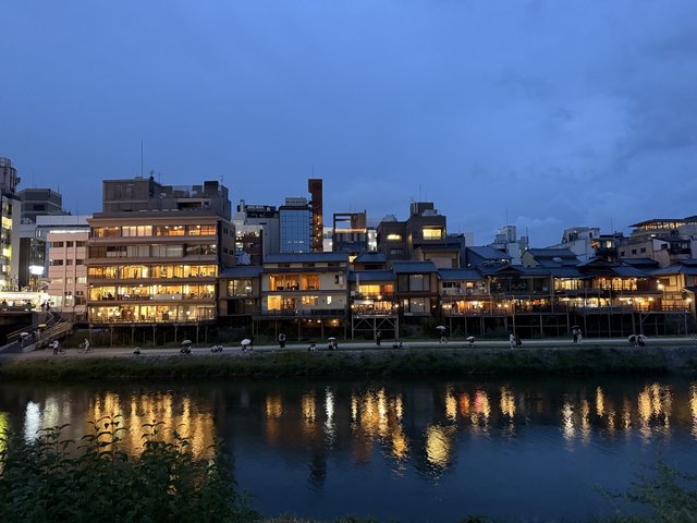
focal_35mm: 24
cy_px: 262
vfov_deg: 56.8
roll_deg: +0.4
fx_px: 483
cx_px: 348
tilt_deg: +4.6
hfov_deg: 71.6
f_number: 1.78
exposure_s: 1/30
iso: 1000
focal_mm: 6.76
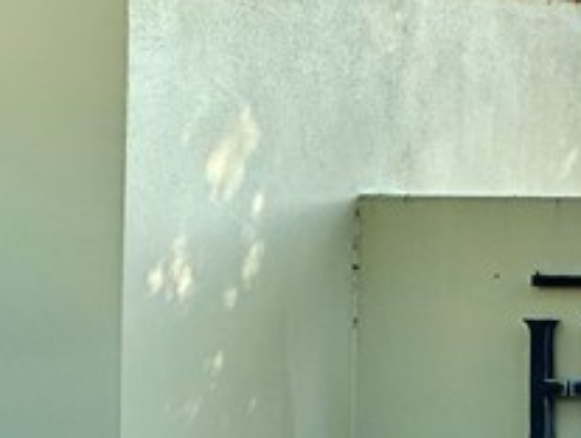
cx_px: 1198
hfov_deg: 5.1
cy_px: 81
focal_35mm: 380
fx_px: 6389
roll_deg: -0.6
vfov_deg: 3.9
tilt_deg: +3.6
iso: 32
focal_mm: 9
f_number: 2.8
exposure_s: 1/270
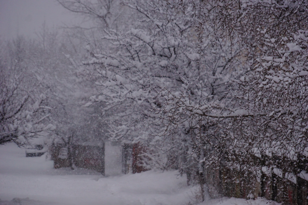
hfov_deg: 10.2
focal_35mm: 202
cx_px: 154
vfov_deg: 6.8
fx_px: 1732
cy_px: 102
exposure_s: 1/250
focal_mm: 135
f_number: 5.6
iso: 640
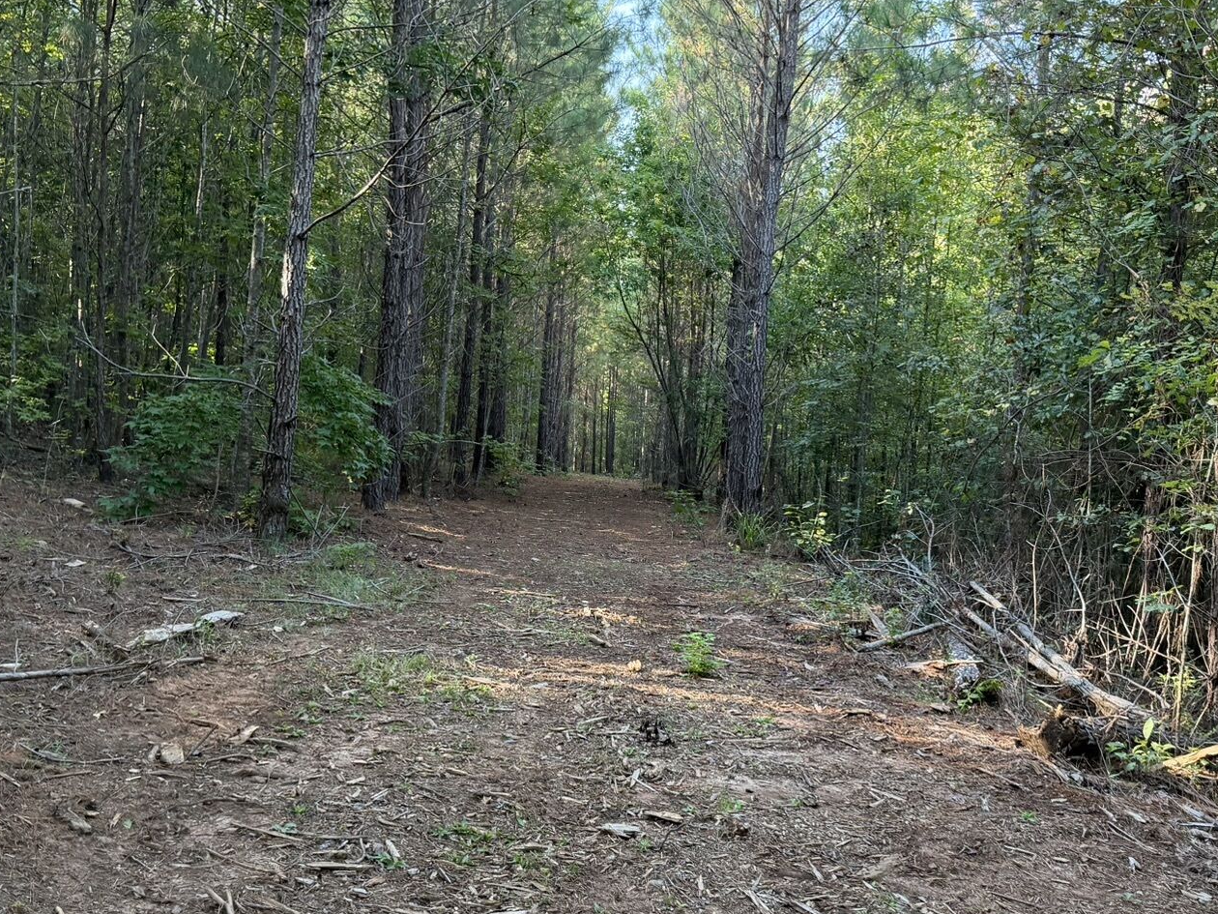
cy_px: 536
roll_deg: -4.2
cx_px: 609
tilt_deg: -6.8
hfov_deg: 47.9
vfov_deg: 36.7
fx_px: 1372
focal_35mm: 39
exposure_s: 1/130
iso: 200
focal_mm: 6.76
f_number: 1.78
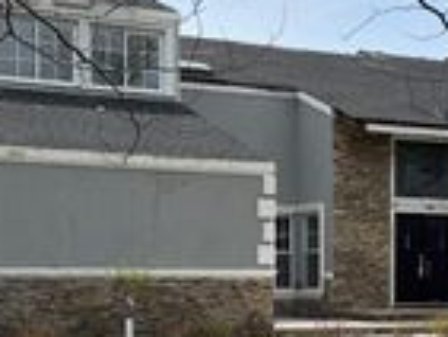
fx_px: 1101
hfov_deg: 23.0
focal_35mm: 85
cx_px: 264
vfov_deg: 17.1
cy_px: 307
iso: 80
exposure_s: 1/4975
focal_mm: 6.76
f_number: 1.78
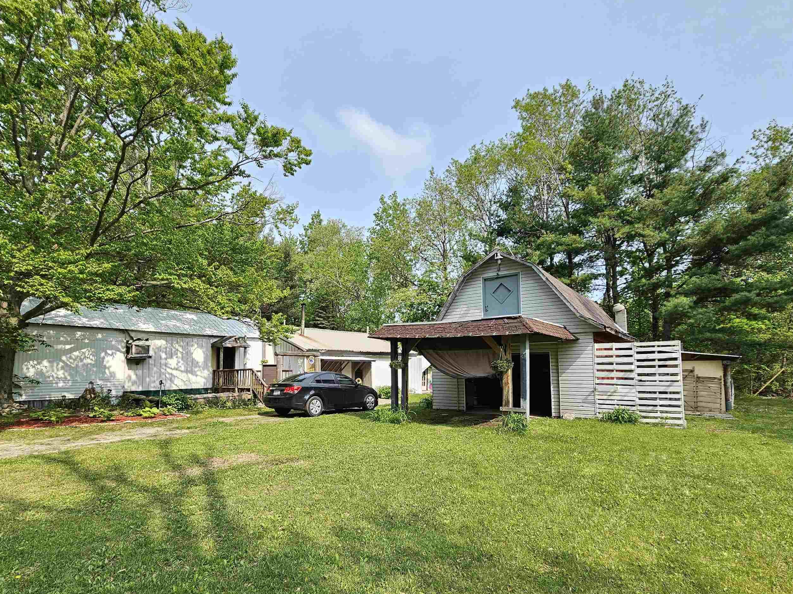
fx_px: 367
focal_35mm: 16
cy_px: 333
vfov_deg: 77.8
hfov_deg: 94.4
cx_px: 380
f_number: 2.2
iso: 50
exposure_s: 1/720
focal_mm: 2.2
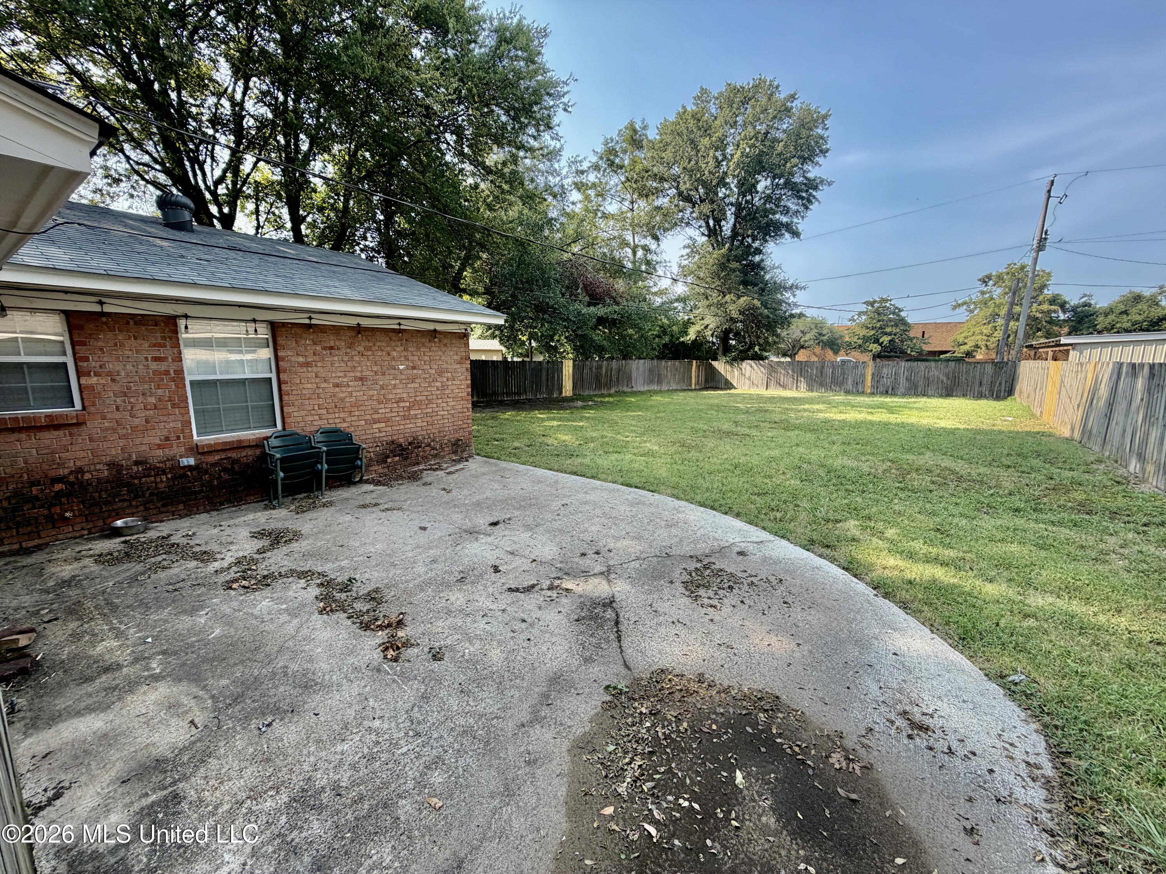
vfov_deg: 85.7
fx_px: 472
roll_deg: -0.1
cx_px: 583
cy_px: 437
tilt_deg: -9.2
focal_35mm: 14
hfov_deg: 102.1
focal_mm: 2.22
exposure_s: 1/486
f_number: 2.2
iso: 64
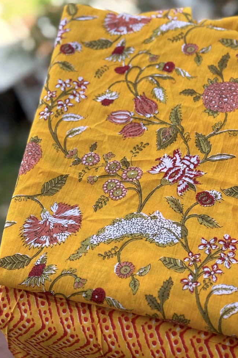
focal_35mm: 51
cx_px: 128
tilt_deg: -60.3
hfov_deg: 26.5
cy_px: 176
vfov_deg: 38.9
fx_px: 506
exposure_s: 1/1059
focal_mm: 6.76
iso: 64
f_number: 1.78
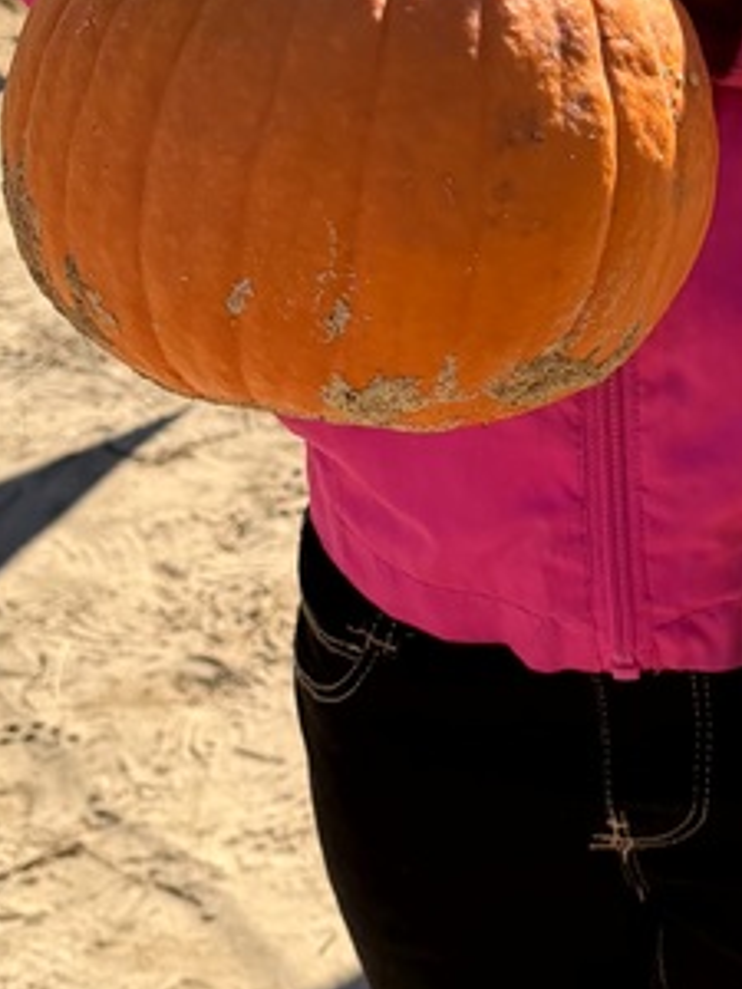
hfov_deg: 17.7
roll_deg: -0.5
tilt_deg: -22.0
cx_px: 693
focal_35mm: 82
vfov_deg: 22.7
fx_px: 2344
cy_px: -46
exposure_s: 1/3021
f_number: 1.78
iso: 100
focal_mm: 6.76
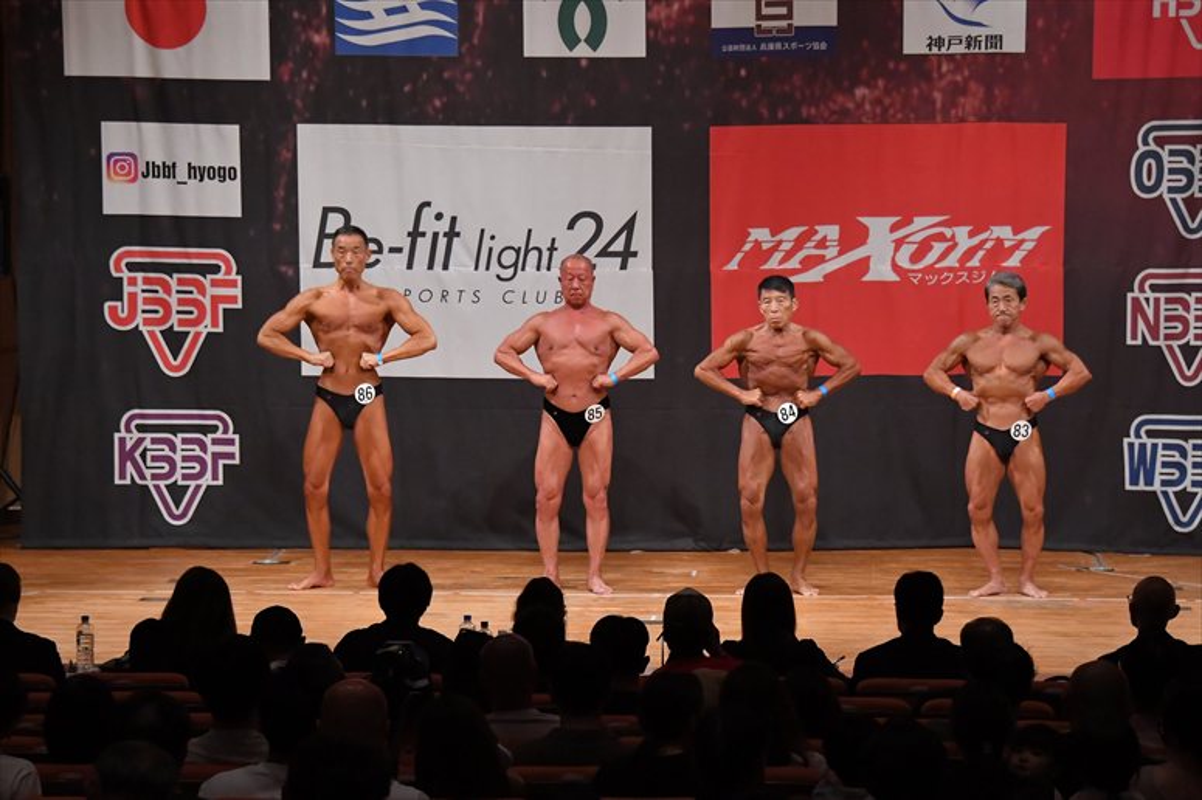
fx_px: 4605
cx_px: 601
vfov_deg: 9.9
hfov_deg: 14.9
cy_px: 400
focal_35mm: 138
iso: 5600
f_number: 5.6
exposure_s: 1/400
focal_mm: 92
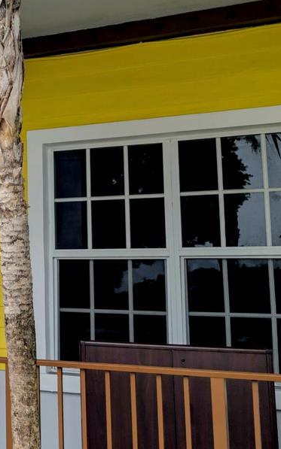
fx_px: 833
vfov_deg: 30.2
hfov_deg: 15.5
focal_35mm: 68
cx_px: -274
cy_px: 192
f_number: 1.68
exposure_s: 1/466
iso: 19
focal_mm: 6.9
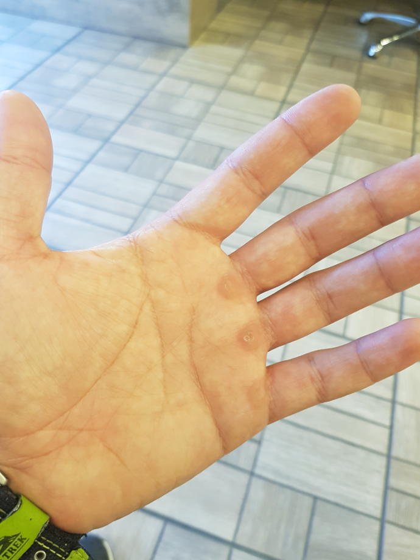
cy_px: 280
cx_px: 210
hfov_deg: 53.1
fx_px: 421
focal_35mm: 26
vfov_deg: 67.3
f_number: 1.7
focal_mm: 4.3
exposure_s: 1/33
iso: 200
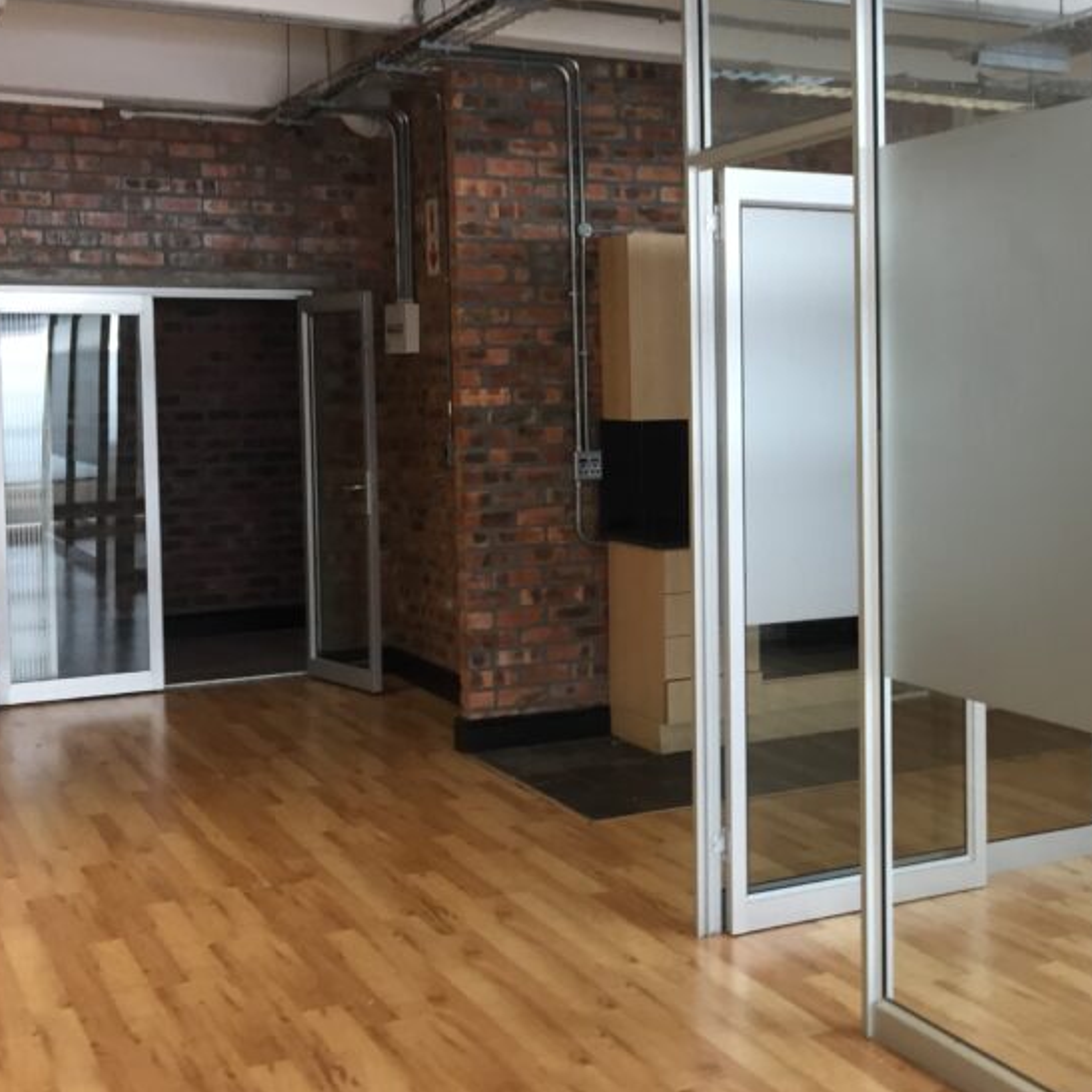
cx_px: 866
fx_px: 1713
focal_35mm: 48
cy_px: 461
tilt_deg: -7.4
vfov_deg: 35.3
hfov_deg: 34.3
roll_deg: -0.4
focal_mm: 4.15
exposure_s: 1/33
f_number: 2.2
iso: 100
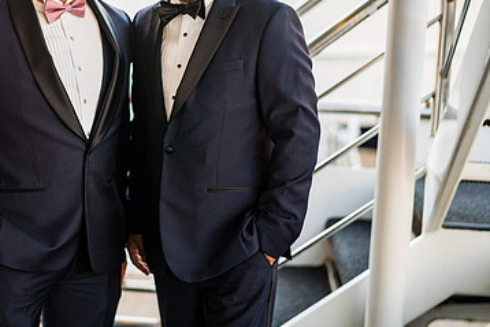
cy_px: 77
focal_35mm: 81
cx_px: 136
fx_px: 1103
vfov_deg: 16.8
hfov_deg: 24.8
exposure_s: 1/400
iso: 400
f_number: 1.4
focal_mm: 50
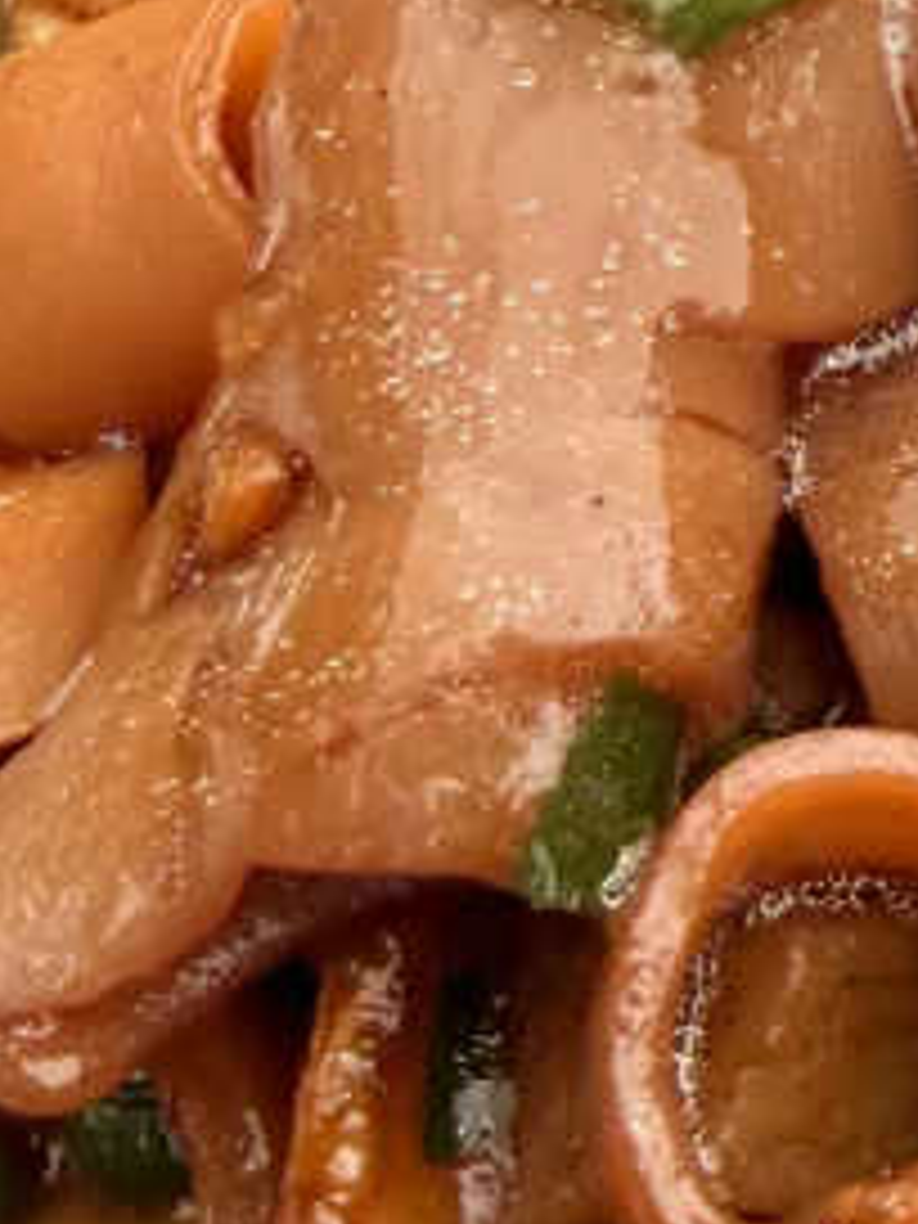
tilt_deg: -46.4
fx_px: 4491
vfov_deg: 15.5
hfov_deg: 10.9
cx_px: 1629
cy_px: 666
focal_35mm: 127
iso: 40
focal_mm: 2.22
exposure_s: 1/221
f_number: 2.2
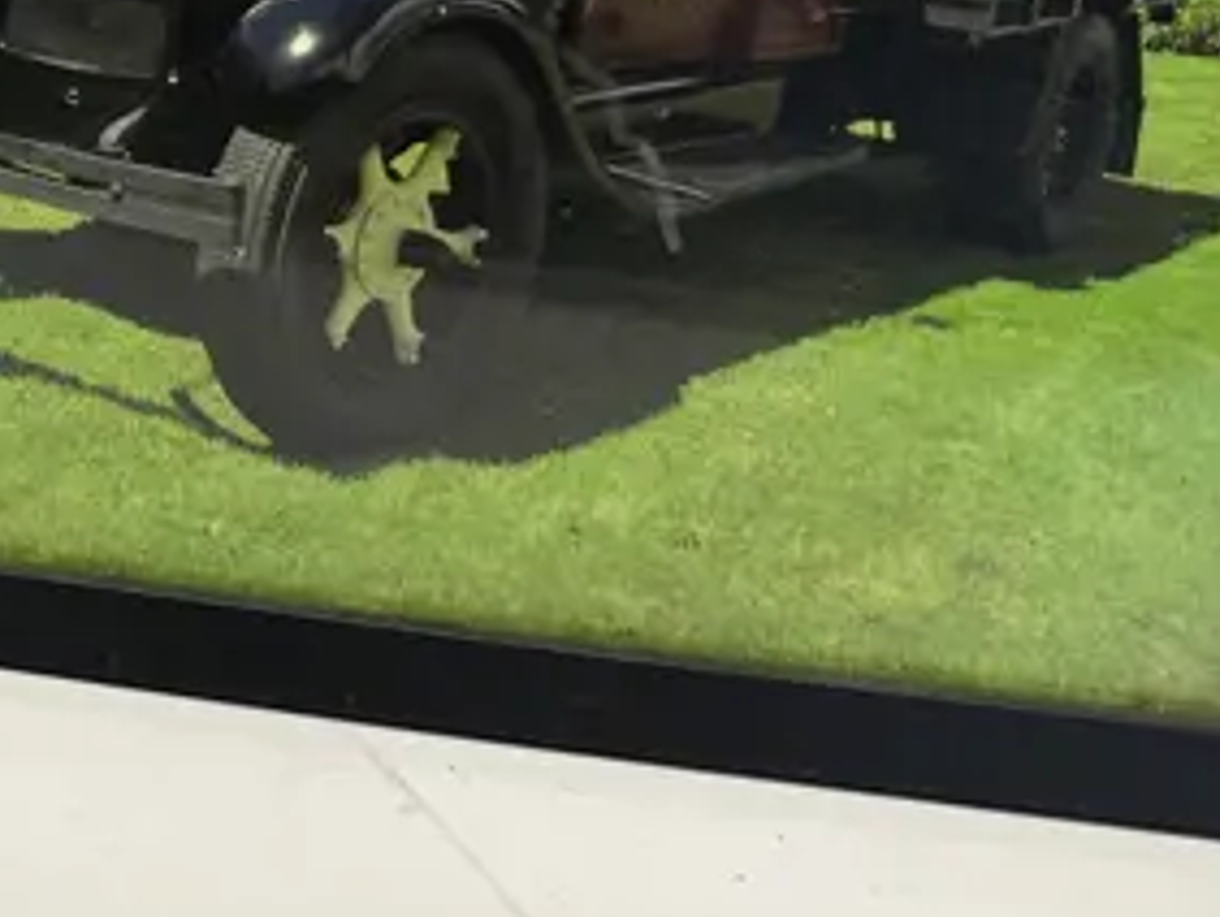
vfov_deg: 16.6
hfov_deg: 19.6
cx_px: -593
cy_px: 4
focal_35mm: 87
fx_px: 3069
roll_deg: -0.1
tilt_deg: -14.5
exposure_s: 1/100
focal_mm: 6.86
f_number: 1.78
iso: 100
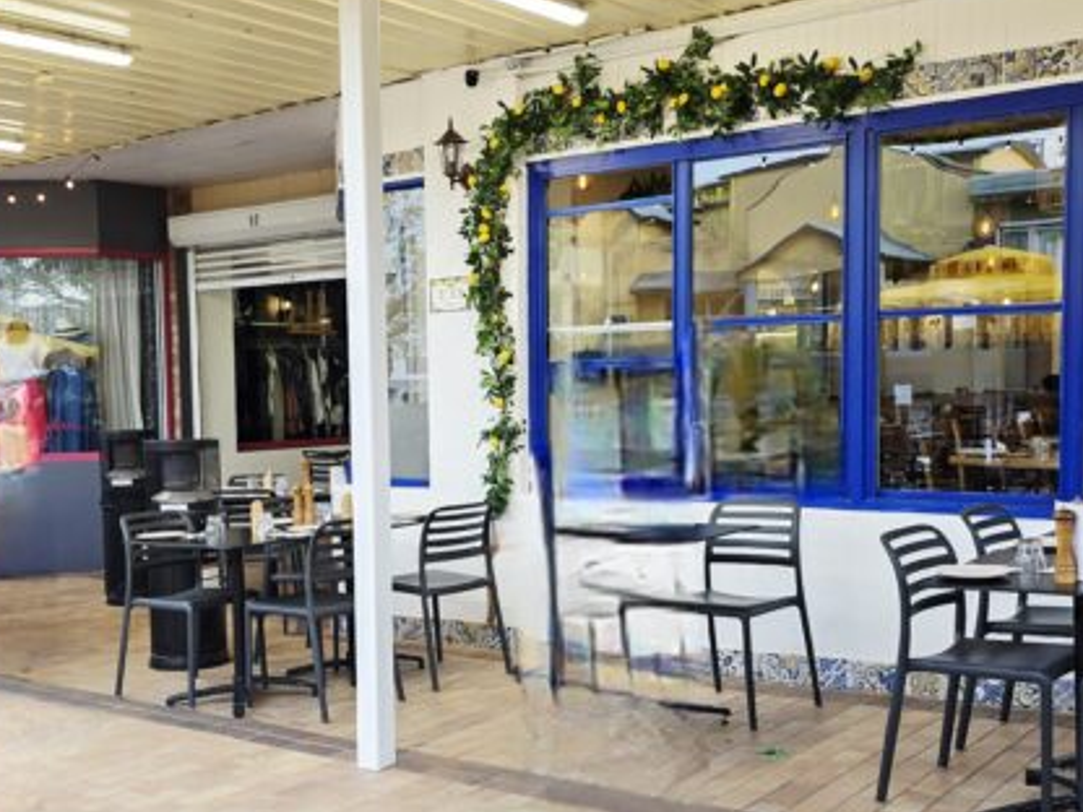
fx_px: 1345
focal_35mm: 43
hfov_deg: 43.4
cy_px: 511
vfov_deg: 33.4
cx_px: 392
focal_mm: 6.3
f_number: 1.7
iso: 64
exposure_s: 1/101
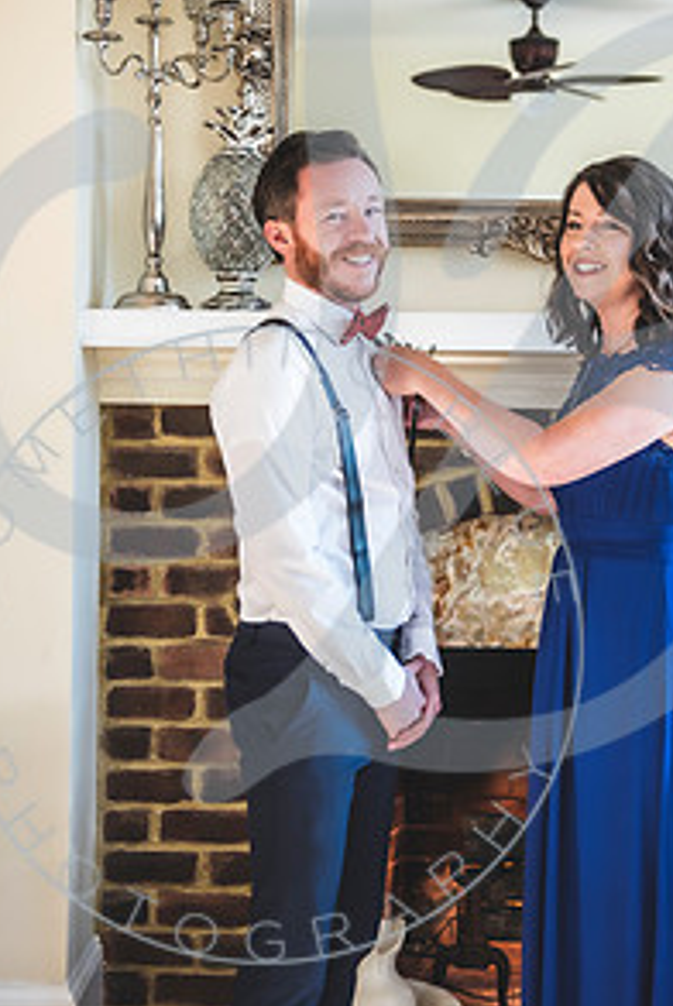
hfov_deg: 19.7
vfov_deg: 29.1
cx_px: 419
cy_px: 385
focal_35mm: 69
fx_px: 1930
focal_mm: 45
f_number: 2.8
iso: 640
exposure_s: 1/125
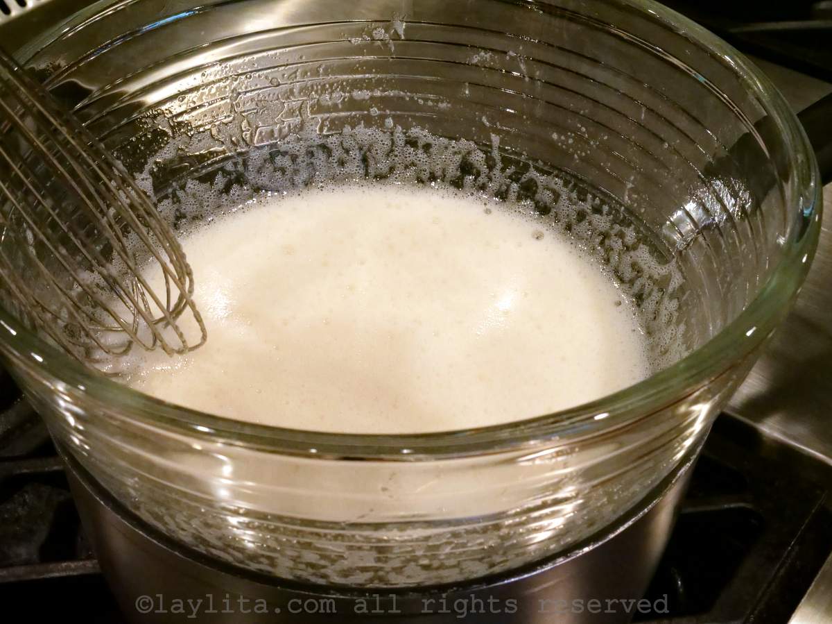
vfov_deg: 29.1
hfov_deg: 38.2
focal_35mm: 50
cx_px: 416
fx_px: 1201
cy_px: 312
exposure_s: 1/40
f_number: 11
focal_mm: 25
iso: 6400
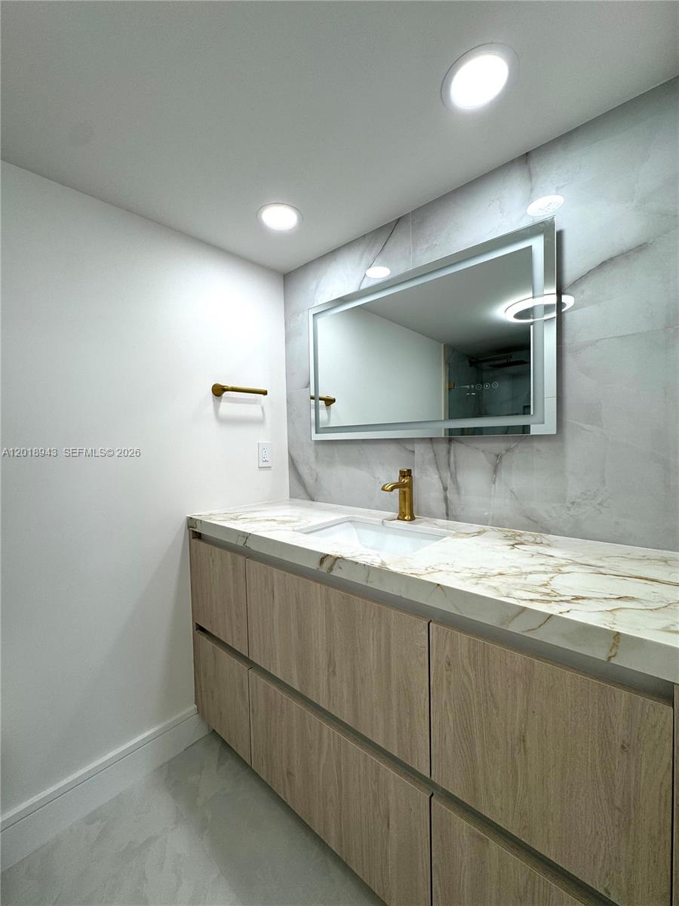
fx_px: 366
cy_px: 453
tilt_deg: -2.2
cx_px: 340
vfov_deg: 102.1
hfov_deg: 85.7
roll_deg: +1.6
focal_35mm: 14
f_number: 2.2
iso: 64
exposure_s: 1/120
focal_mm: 2.22
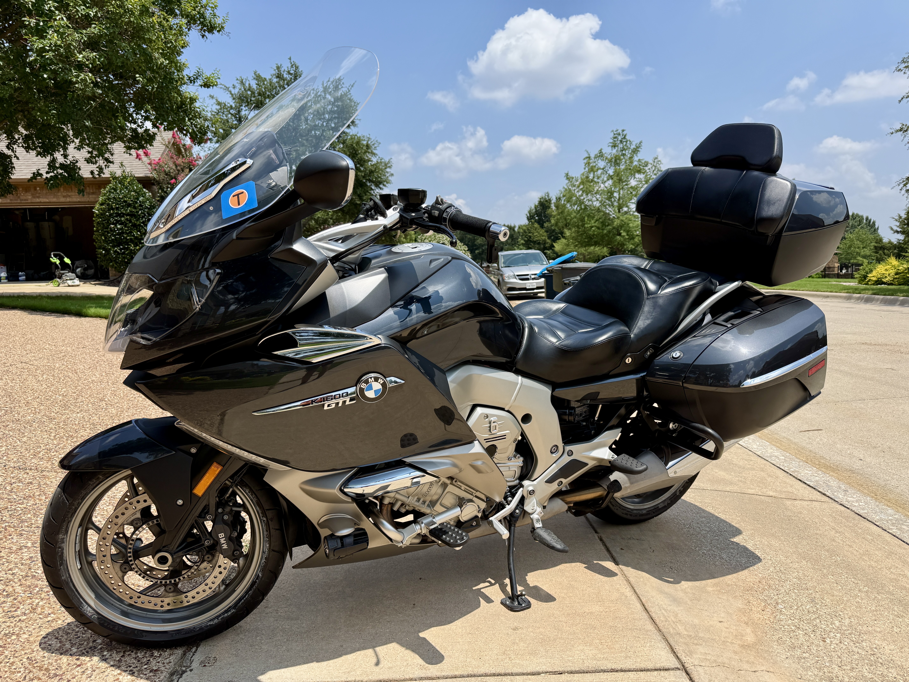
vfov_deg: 56.8
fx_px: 630
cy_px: 341
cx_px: 454
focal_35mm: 24
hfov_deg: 71.6
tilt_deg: -7.0
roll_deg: +0.9
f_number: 1.78
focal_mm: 6.76
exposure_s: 1/4167
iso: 80
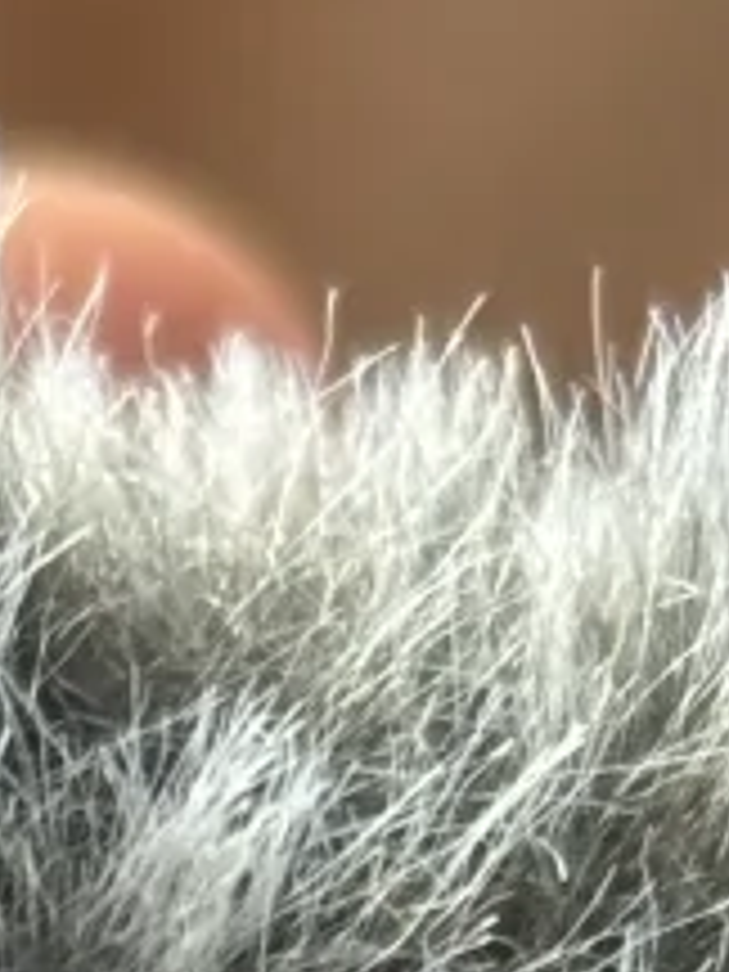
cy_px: 2390
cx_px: -4
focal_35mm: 346
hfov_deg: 4.3
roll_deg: -3.2
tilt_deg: -35.8
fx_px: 9716
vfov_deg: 5.5
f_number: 1.6
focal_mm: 5.96
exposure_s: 1/40
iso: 200
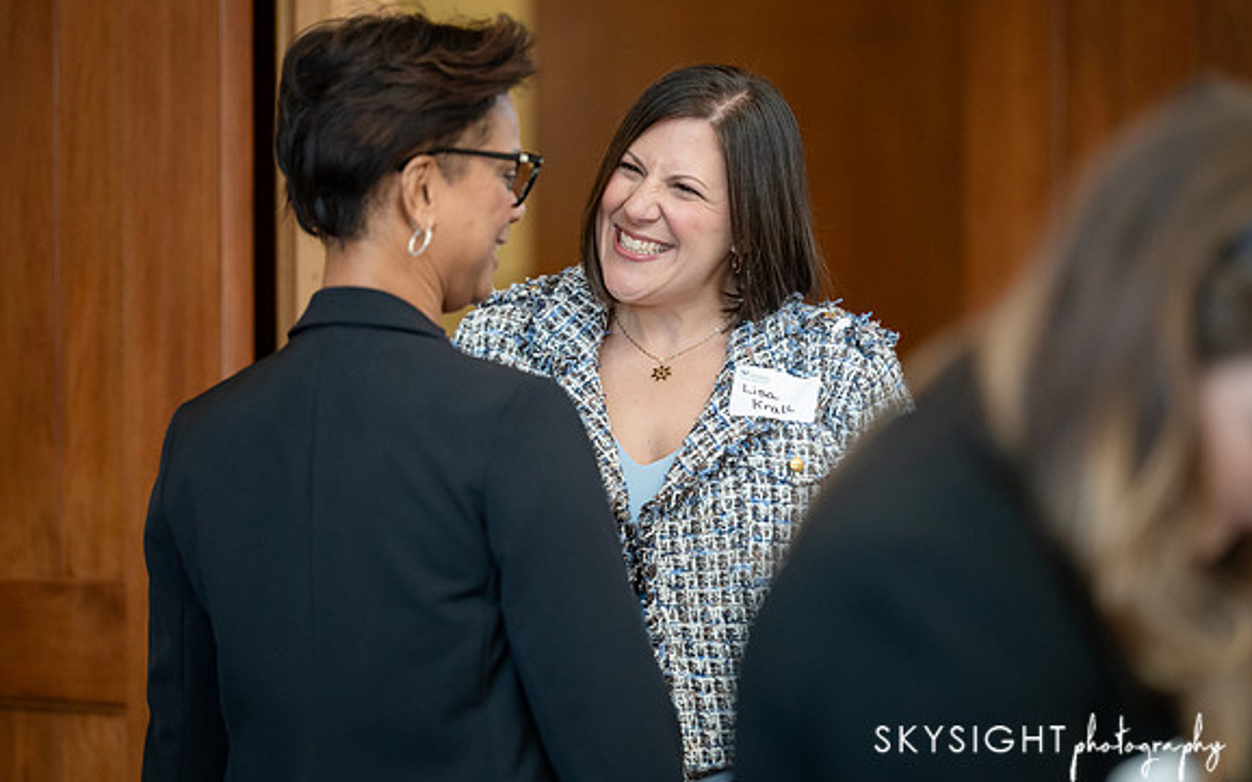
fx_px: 5254
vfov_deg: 8.5
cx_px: 626
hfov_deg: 13.6
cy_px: 374
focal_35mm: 154
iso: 3200
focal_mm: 150
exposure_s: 1/1000
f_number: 2.8
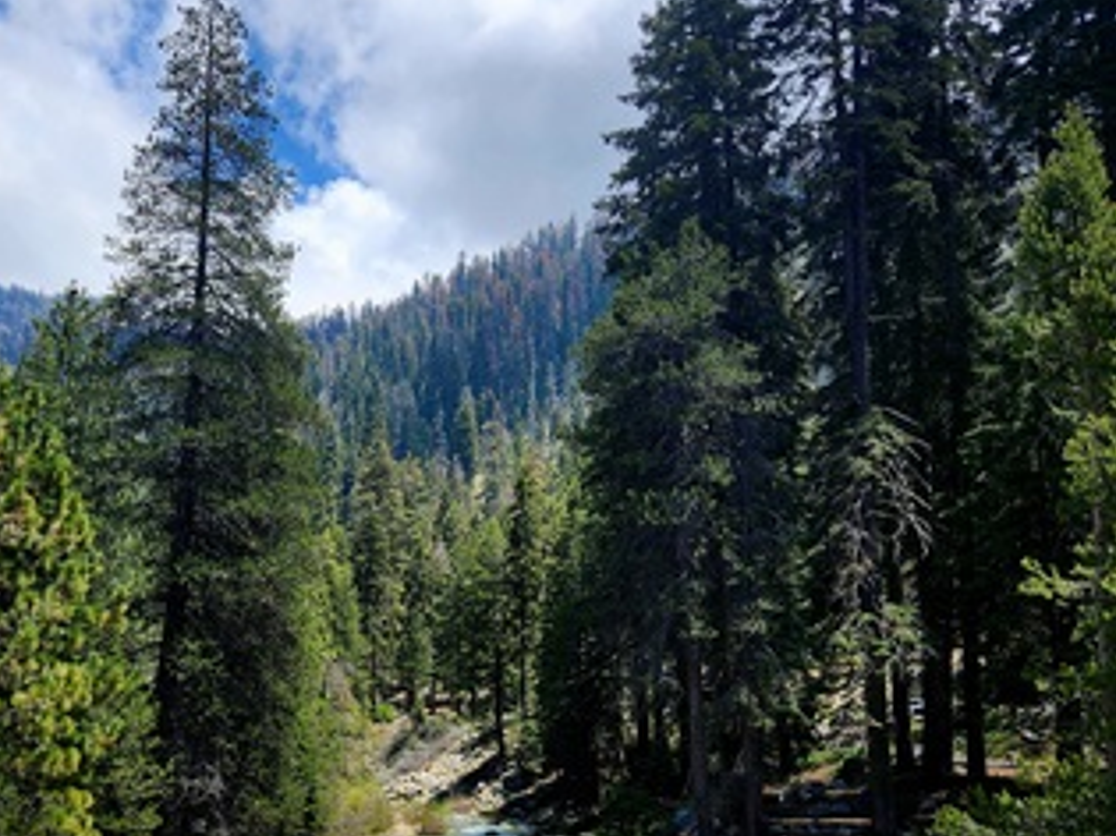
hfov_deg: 48.6
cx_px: 432
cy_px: 627
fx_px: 1225
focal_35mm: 38
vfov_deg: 36.8
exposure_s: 1/2000
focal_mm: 5.4
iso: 20
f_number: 1.8
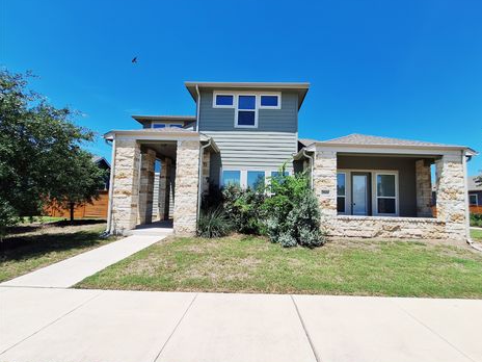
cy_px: 188
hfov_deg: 101.9
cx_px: 259
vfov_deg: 85.6
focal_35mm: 14
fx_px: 195
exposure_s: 1/1965
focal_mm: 1.74
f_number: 2.2
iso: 40
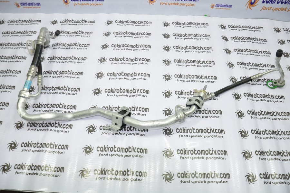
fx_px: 217
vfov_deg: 47.8
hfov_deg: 67.4
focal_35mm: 27
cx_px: 145
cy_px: 96
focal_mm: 18
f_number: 4.5
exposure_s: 1/40
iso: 200
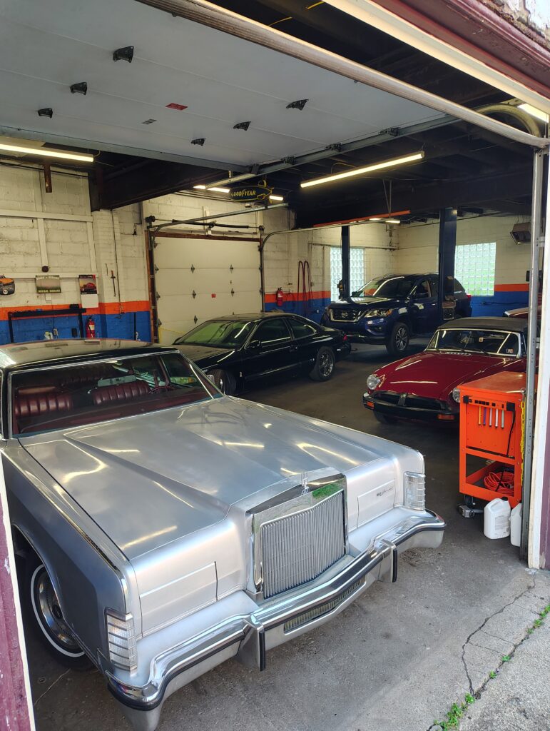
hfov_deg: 56.9
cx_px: 275
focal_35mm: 24
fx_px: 507
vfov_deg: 71.5
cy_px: 366
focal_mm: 5.56
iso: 619
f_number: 1.8
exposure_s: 1/120
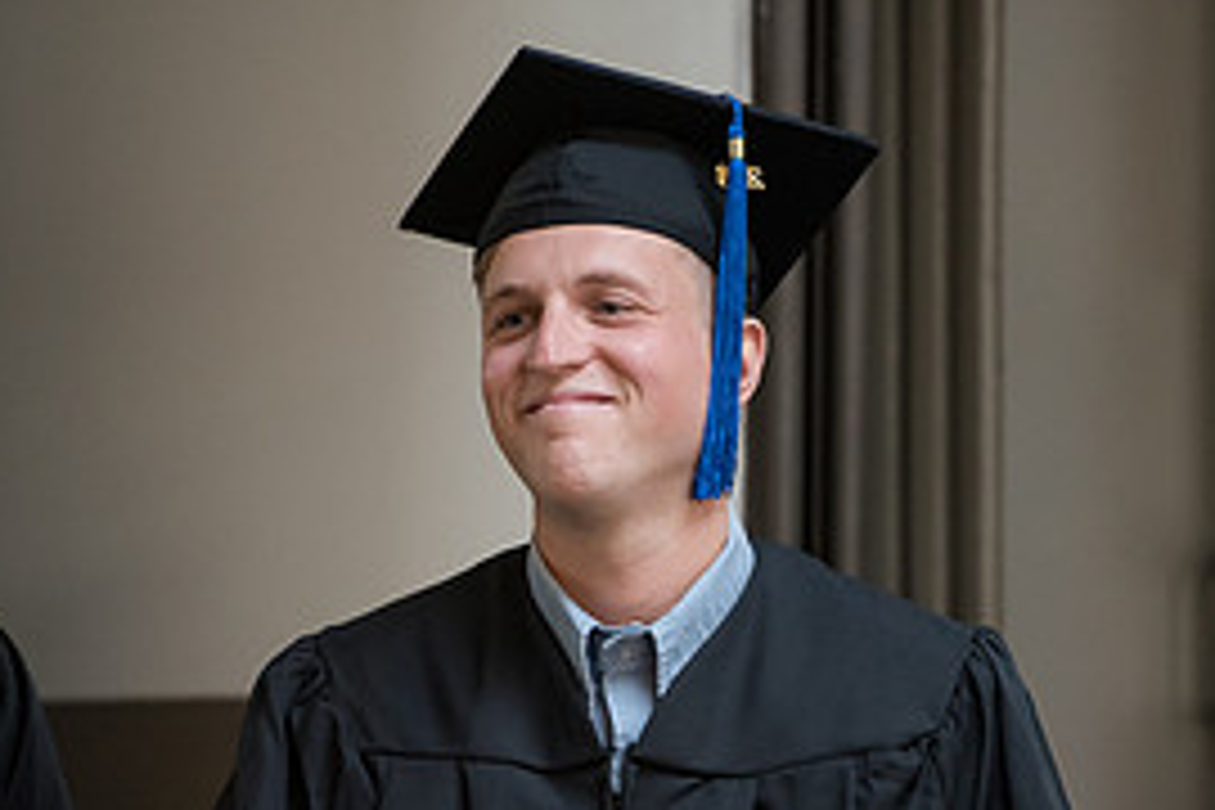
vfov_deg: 3.3
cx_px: 666
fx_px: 14140
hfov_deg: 4.9
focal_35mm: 419
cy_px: 857
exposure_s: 1/200
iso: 2500
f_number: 2.8
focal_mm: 195
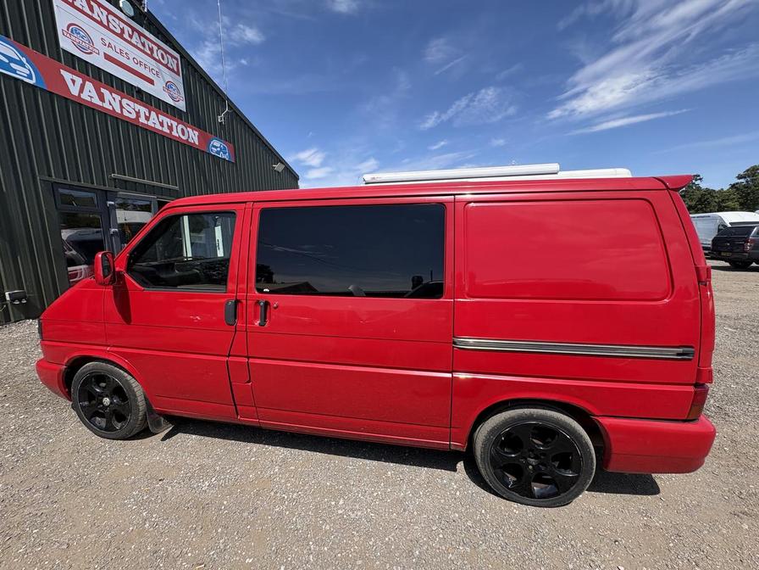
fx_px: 307
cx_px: 380
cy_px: 285
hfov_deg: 102.1
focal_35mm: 14
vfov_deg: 85.7
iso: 40
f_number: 2.2
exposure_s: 1/687
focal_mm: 2.22
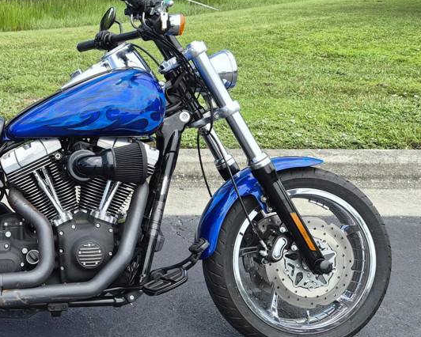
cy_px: 162
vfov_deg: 33.4
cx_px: 15
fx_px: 561
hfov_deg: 37.4
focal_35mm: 45
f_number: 1.8
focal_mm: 5.4
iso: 80
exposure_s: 1/2152
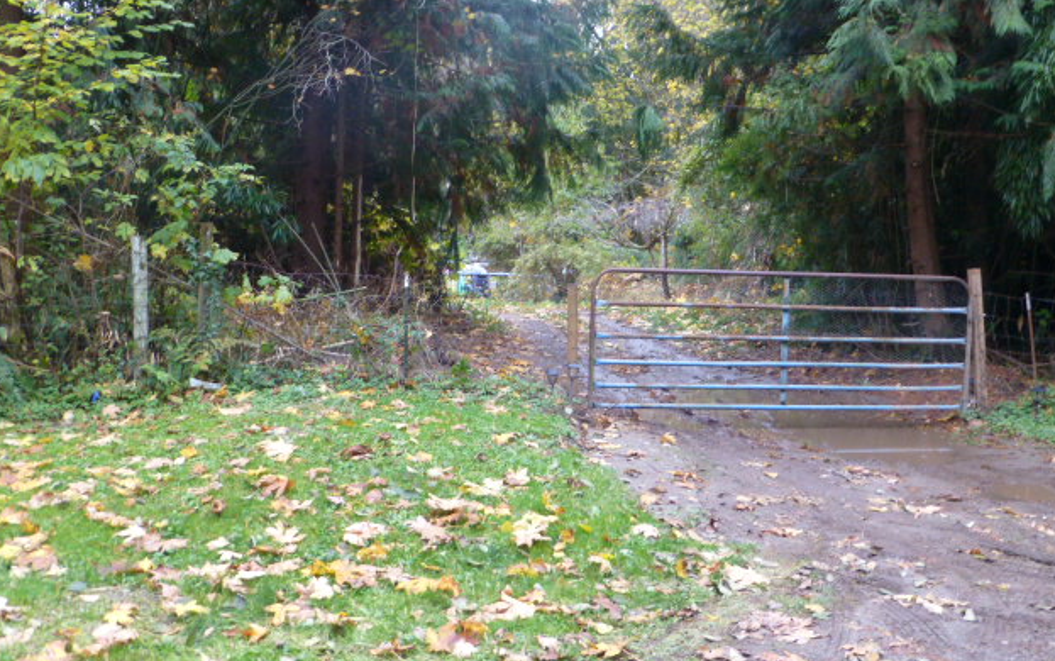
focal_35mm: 37
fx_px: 1064
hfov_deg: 52.7
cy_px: 269
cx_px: 520
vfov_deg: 34.4
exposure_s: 1/50
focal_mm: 6.1
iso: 400
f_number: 3.7
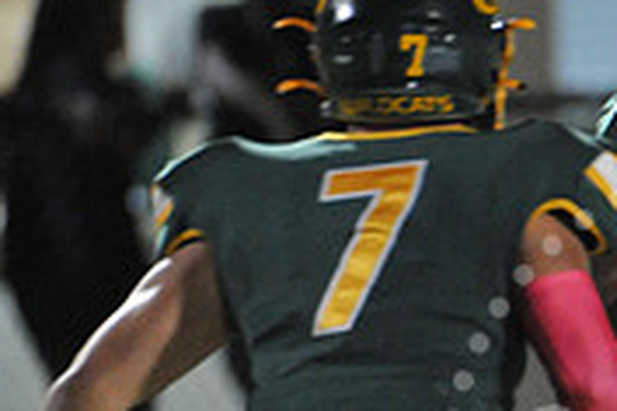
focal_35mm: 1961
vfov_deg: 0.7
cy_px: 481
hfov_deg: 1.1
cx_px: 770
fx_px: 33607
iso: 6400
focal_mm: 600
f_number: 6.3
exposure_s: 1/160
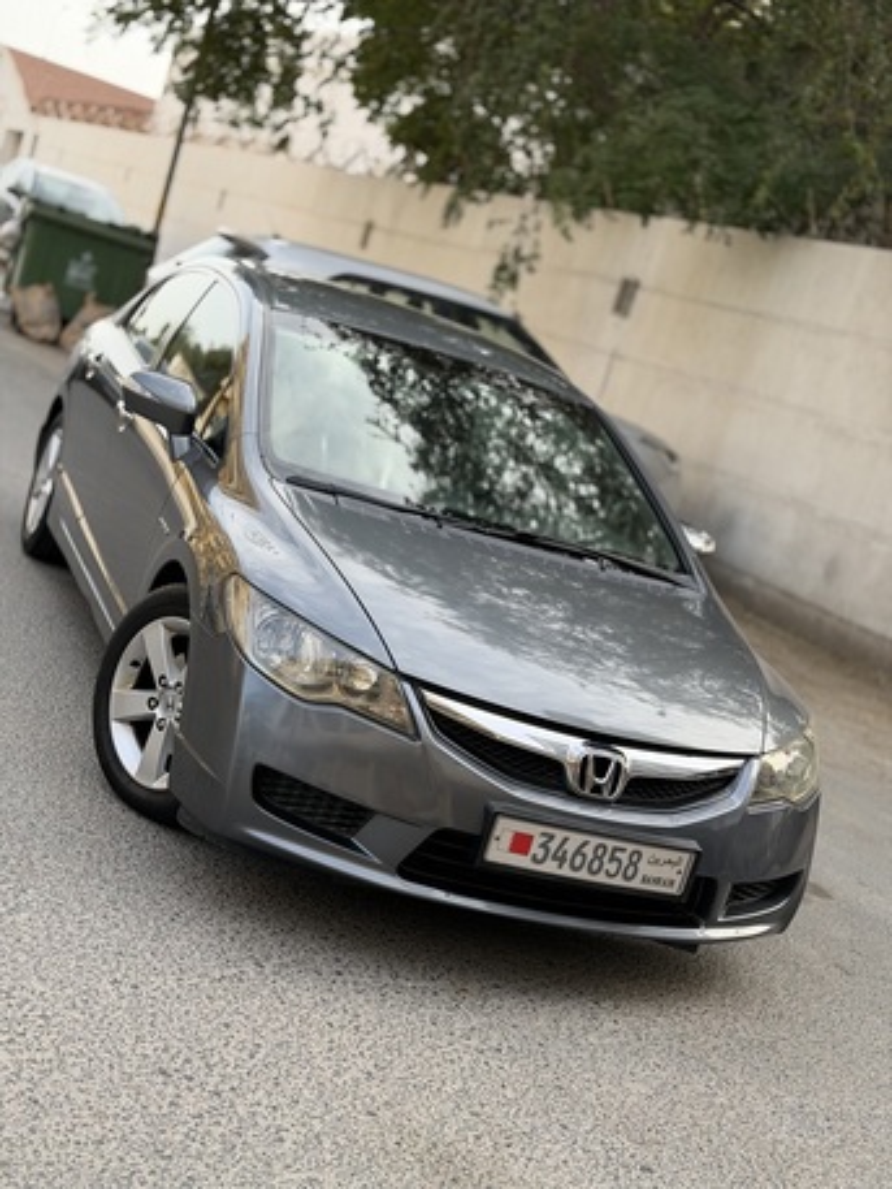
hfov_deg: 30.3
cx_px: 446
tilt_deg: -9.3
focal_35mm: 48
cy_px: 594
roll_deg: -17.2
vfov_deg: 39.6
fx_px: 1648
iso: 64
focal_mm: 6.76
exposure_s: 1/583
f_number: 1.78
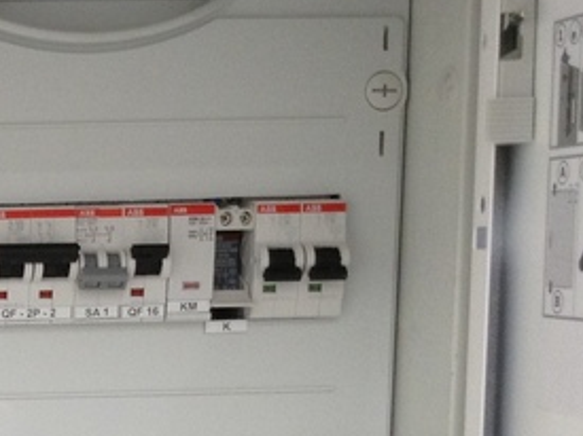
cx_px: -254
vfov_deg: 15.0
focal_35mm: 96
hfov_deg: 18.4
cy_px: 474
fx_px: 1616
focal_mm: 3.3
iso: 50
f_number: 2.4
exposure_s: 1/24
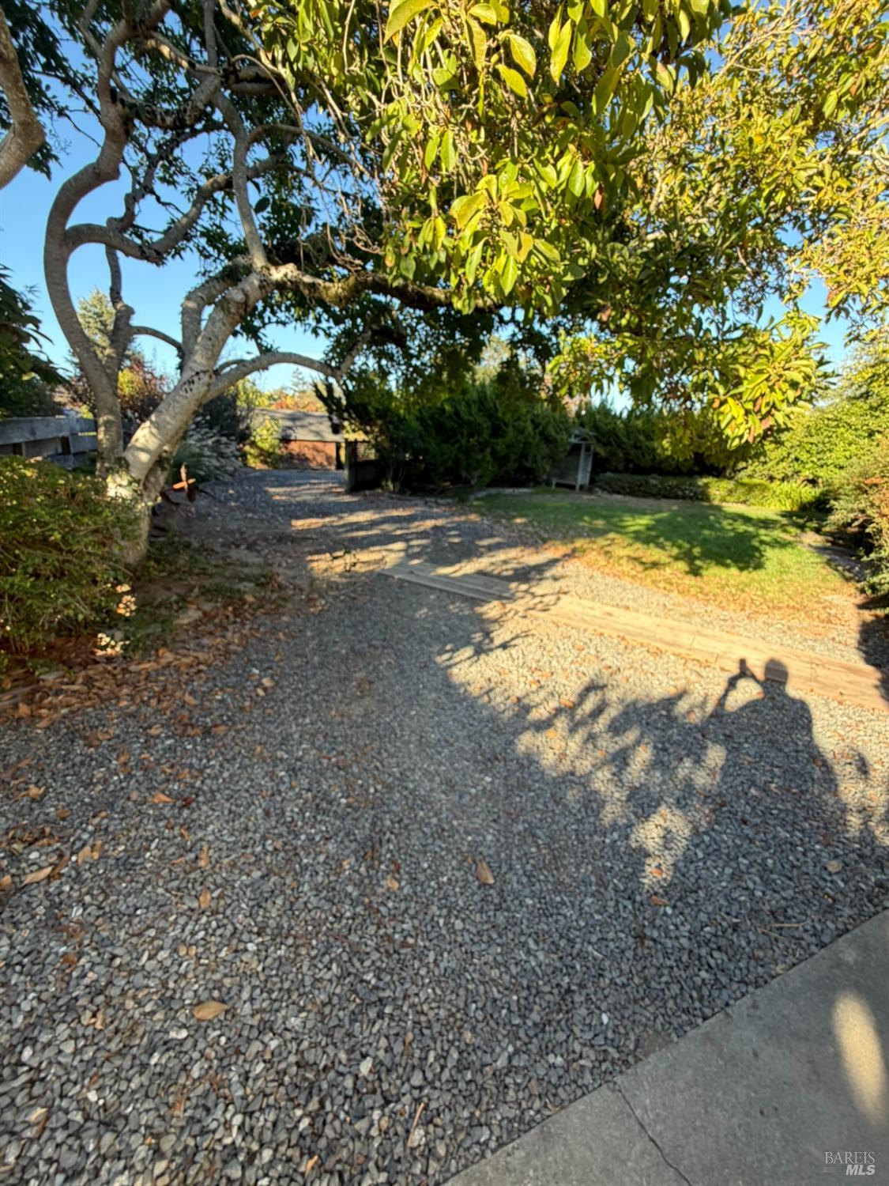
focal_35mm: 14
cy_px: 593
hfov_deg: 85.7
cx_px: 444
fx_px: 479
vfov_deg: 102.1
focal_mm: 2.22
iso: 64
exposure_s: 1/121
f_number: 2.2
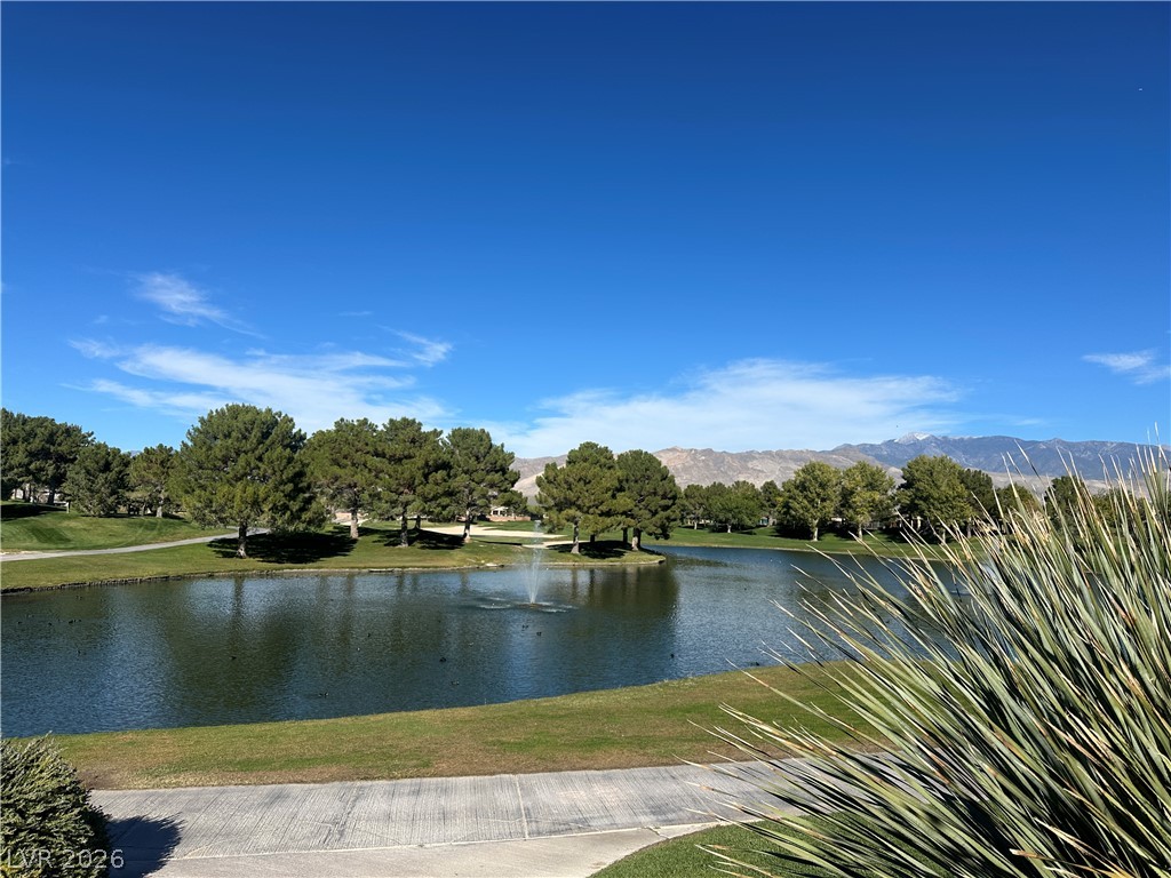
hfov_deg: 71.6
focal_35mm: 24
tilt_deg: +5.7
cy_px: 439
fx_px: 812
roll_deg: -1.8
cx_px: 586
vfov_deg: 56.8
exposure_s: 1/6211
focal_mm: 6.86
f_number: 1.78
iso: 80
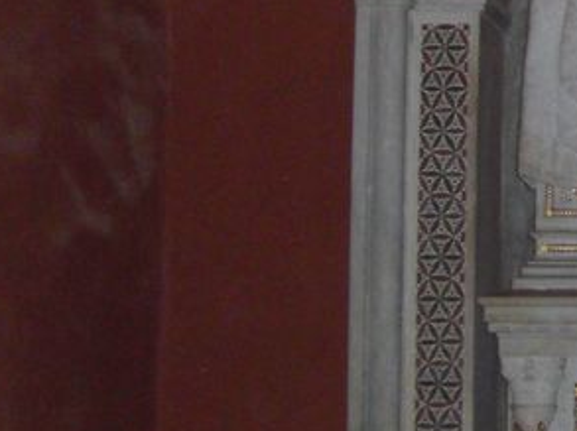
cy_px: 169
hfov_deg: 13.9
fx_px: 2214
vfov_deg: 11.1
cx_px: 890
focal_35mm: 133
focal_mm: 6.2
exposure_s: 1/60
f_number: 2.7
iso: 200
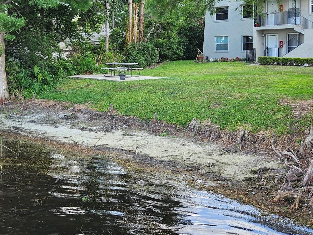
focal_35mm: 42
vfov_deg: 33.4
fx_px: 380
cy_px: 50
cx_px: 97
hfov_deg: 44.0
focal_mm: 5.4
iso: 25
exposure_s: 1/271
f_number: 1.8
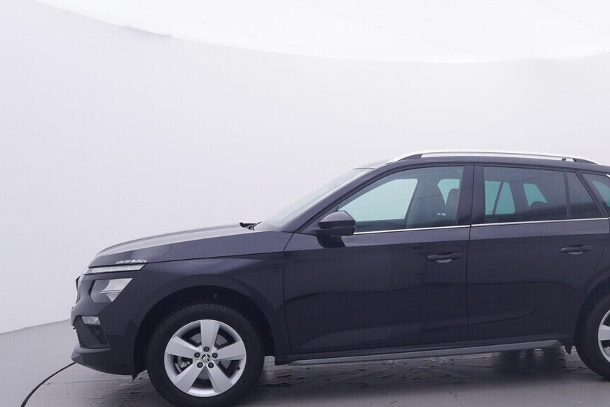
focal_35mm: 38
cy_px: 236
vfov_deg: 35.2
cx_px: 425
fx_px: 642
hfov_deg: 49.6
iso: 200
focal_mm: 15
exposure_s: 1/80
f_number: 5
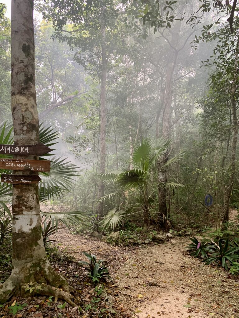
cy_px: 159
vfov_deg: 67.3
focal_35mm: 26
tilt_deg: +8.9
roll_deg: -1.9
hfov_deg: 53.1
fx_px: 239
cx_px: 120
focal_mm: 4.25
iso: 125
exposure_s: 1/60
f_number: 1.8
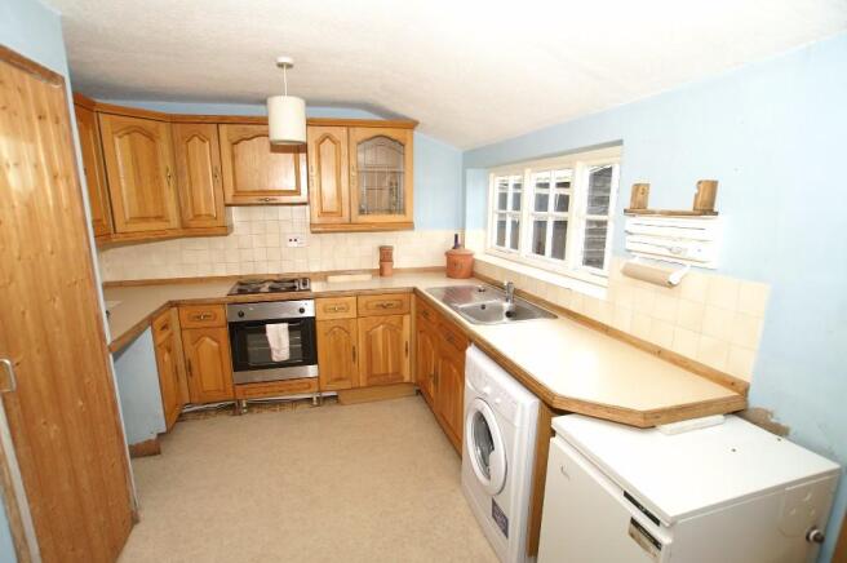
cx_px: 424
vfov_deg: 71.9
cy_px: 282
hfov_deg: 95.0
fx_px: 388
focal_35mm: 16
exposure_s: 1/100
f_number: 4.5
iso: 200
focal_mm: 11
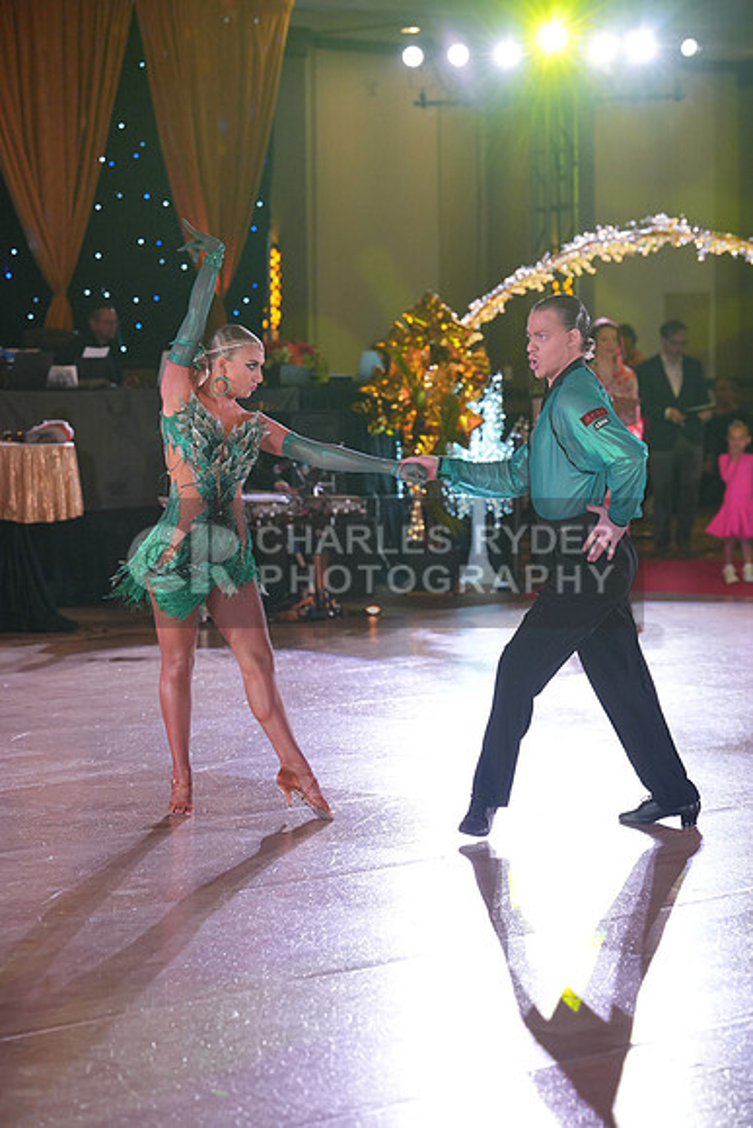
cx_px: 376
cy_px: 564
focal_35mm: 100
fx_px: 3135
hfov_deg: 13.7
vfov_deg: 20.4
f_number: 4
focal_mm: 100
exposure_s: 1/500
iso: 2000
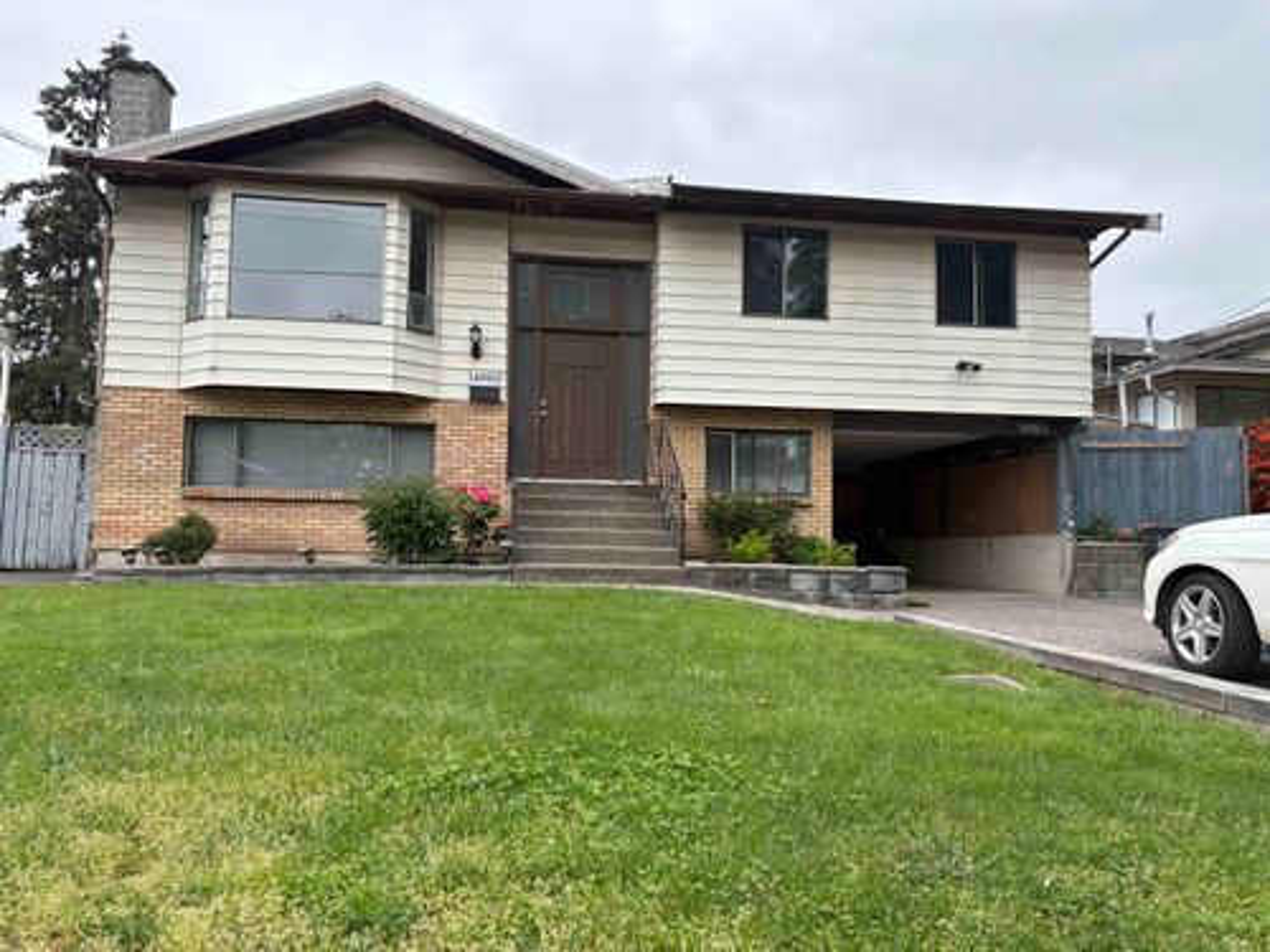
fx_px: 954
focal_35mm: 26
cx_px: 635
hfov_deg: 67.3
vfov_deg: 53.1
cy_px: 476
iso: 64
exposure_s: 1/861
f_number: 1.6
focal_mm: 5.96
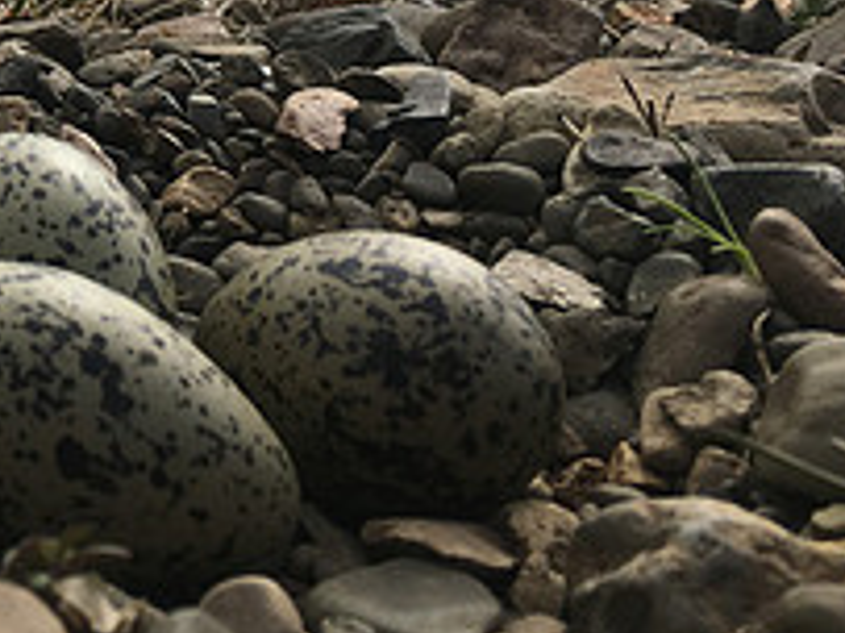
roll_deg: -3.0
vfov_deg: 16.9
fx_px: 2025
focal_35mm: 83
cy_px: -144
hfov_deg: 21.3
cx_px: -258
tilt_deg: -12.9
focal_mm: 4.15
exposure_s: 1/1479
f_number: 2.2
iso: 25
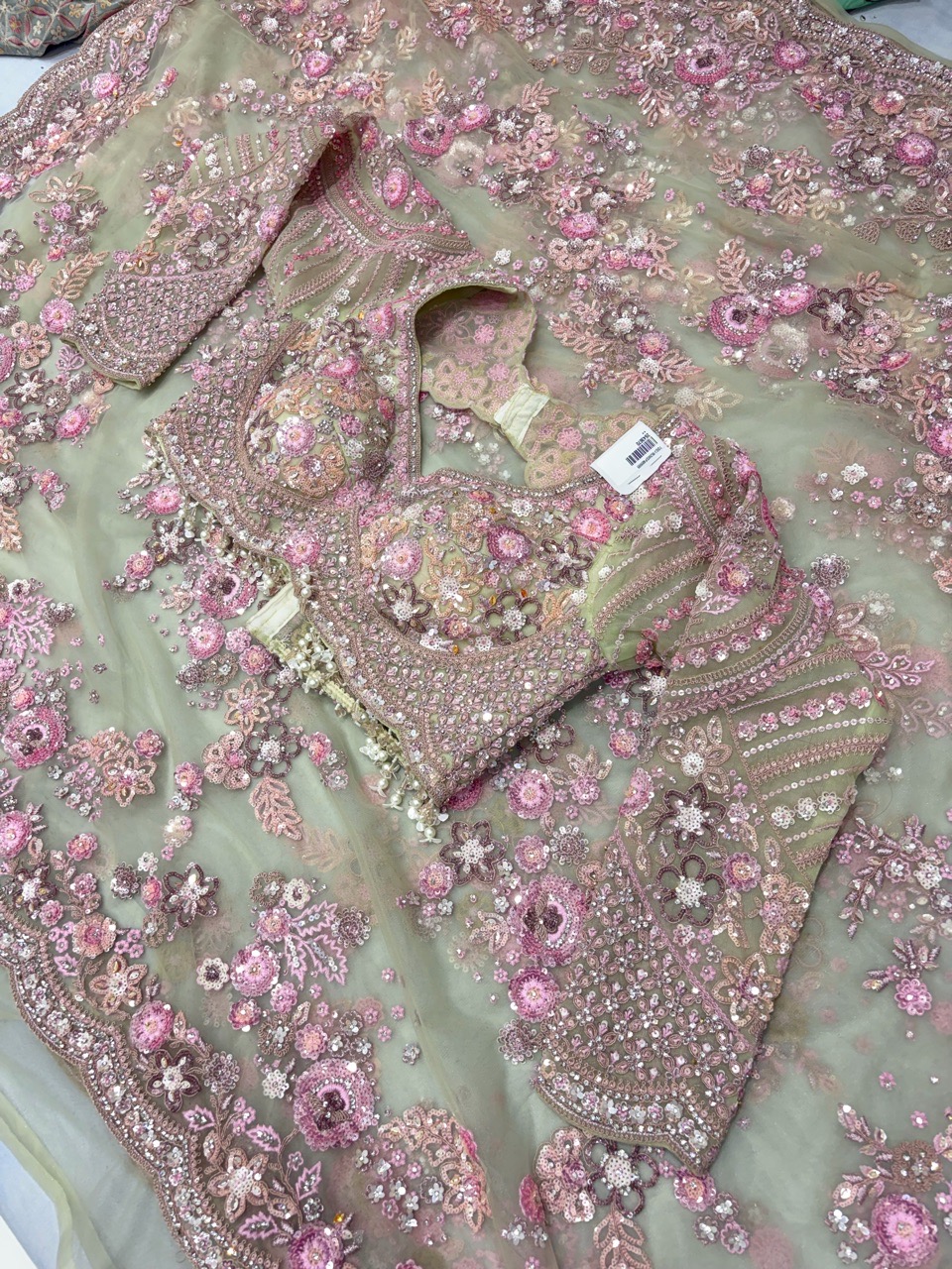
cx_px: 476
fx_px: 953
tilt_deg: -65.3
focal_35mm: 26
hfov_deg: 53.1
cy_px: 634
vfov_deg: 67.3
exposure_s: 1/100
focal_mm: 5.96
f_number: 1.6
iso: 64
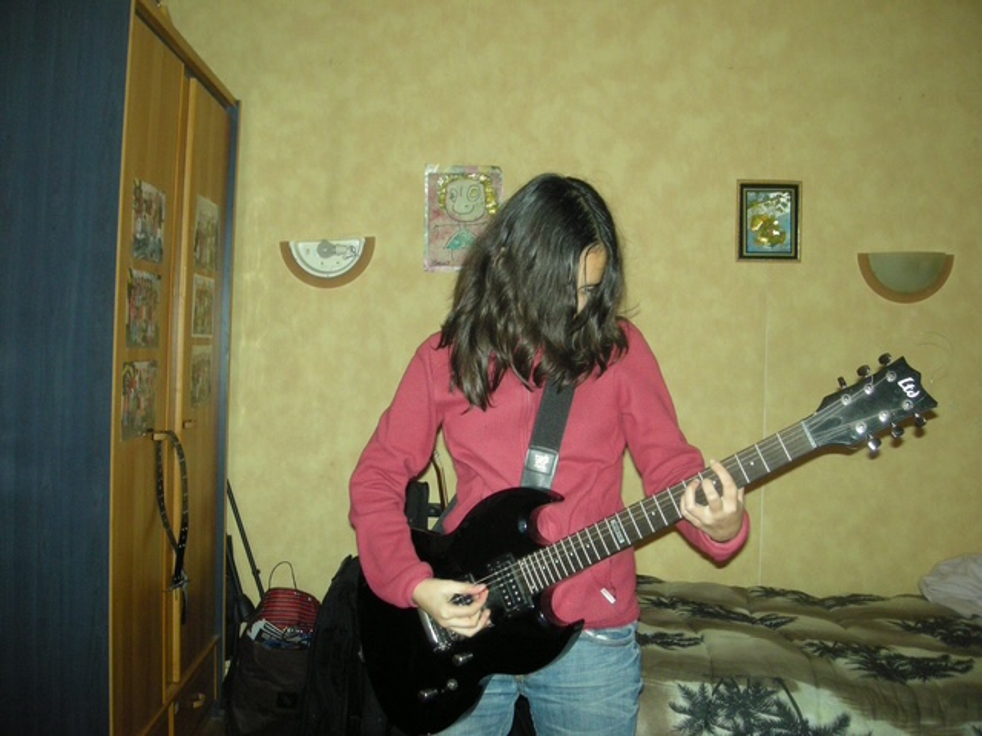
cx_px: 491
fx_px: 993
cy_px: 368
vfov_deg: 40.7
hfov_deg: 52.6
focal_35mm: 35
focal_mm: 5.7
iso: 245
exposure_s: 1/60
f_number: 2.8
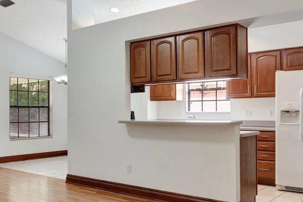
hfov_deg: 47.3
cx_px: 89
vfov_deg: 33.3
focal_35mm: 40
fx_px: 336
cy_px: 110
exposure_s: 1/5
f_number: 5.6
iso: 100
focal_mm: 16
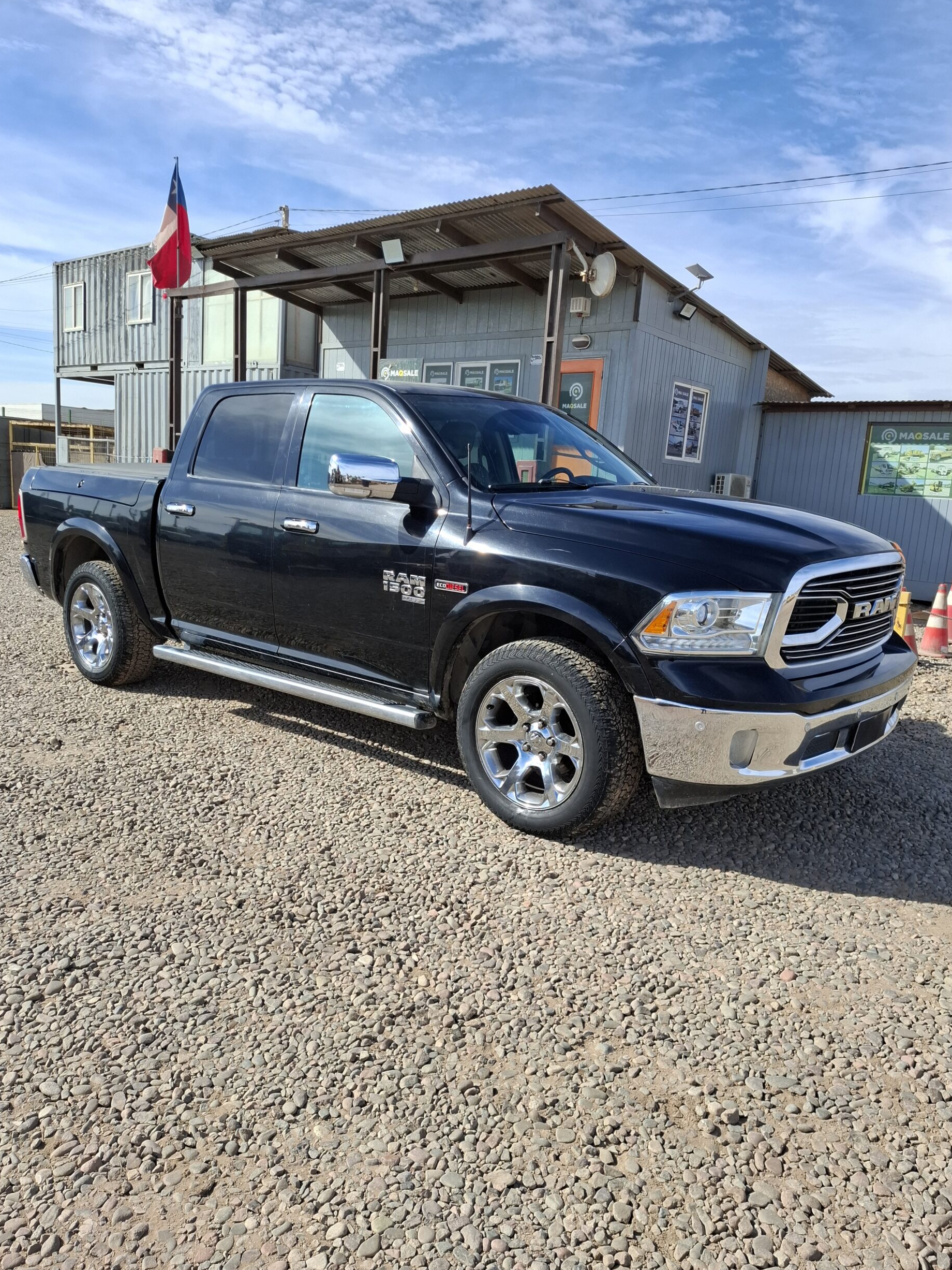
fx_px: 880
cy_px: 648
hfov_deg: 56.8
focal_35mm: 24
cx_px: 473
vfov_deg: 71.6
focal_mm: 5.54
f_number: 1.8
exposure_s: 1/1323
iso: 50
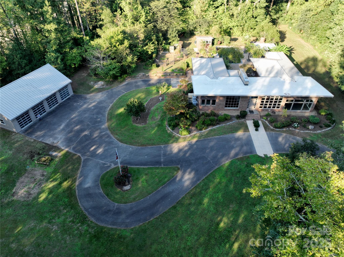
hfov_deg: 71.6
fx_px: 238
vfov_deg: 56.8
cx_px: 172
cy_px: 128
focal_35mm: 24
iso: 300
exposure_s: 1/400
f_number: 2.8
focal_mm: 12.29
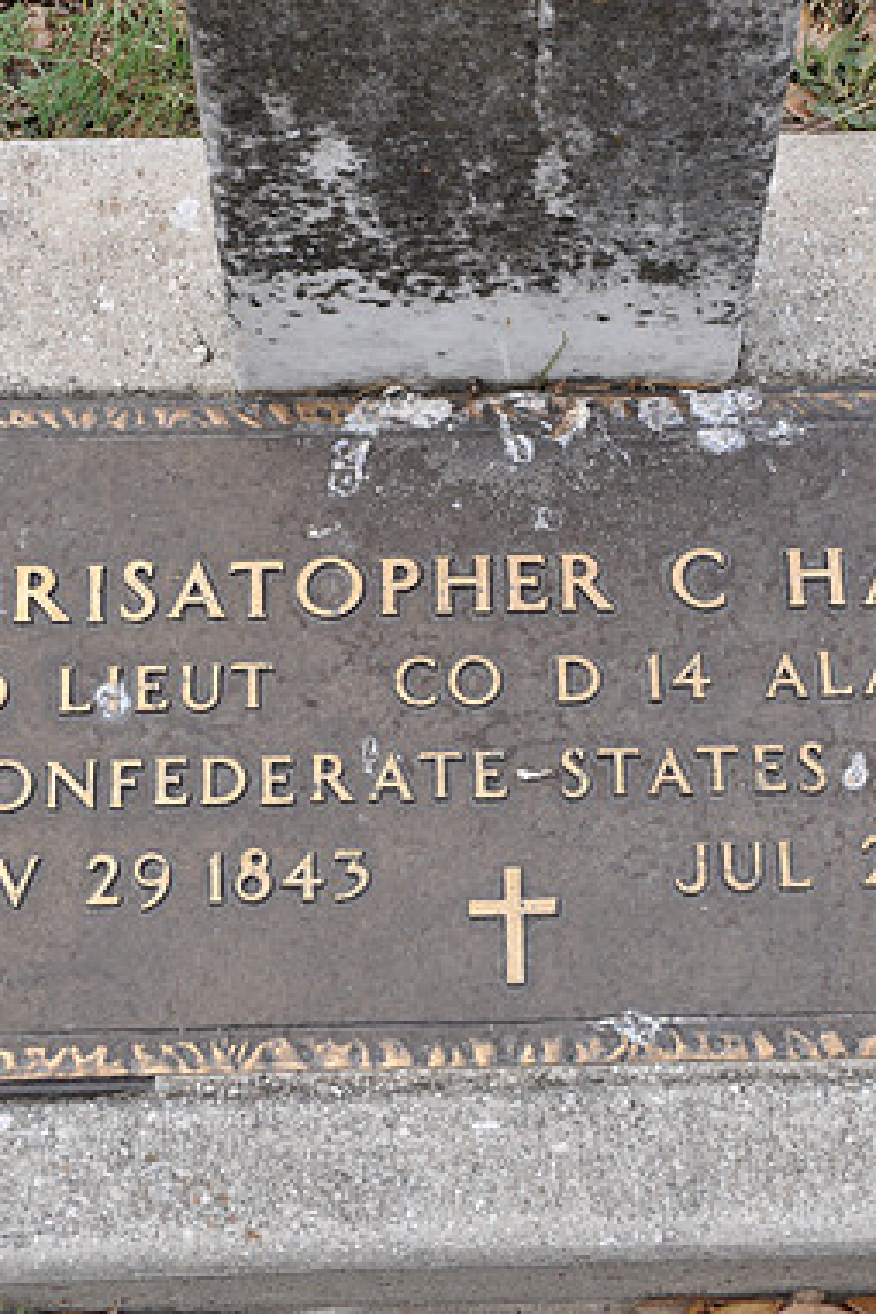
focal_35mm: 80
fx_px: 2911
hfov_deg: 17.1
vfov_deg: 25.4
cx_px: 552
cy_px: 654
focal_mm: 35
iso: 200
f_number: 8
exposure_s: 1/250
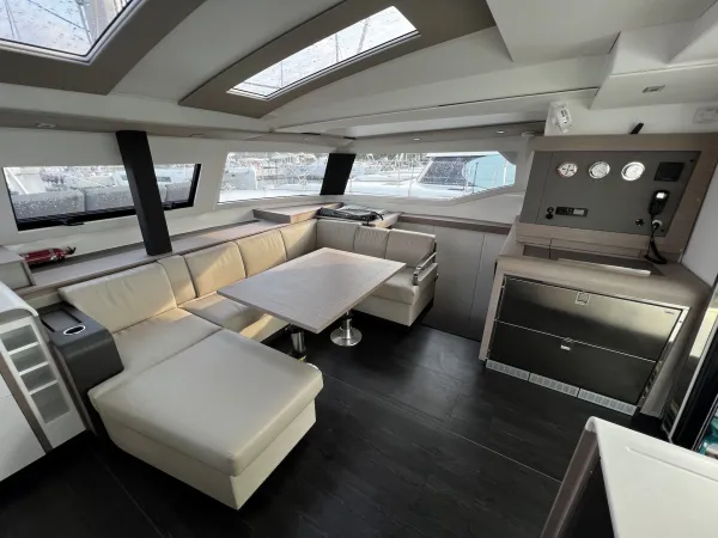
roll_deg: -0.4
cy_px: 269
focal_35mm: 13
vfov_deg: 89.9
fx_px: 270
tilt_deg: -21.1
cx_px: 359
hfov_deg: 106.2
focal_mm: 1.57
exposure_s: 1/99
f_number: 1.8
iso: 40
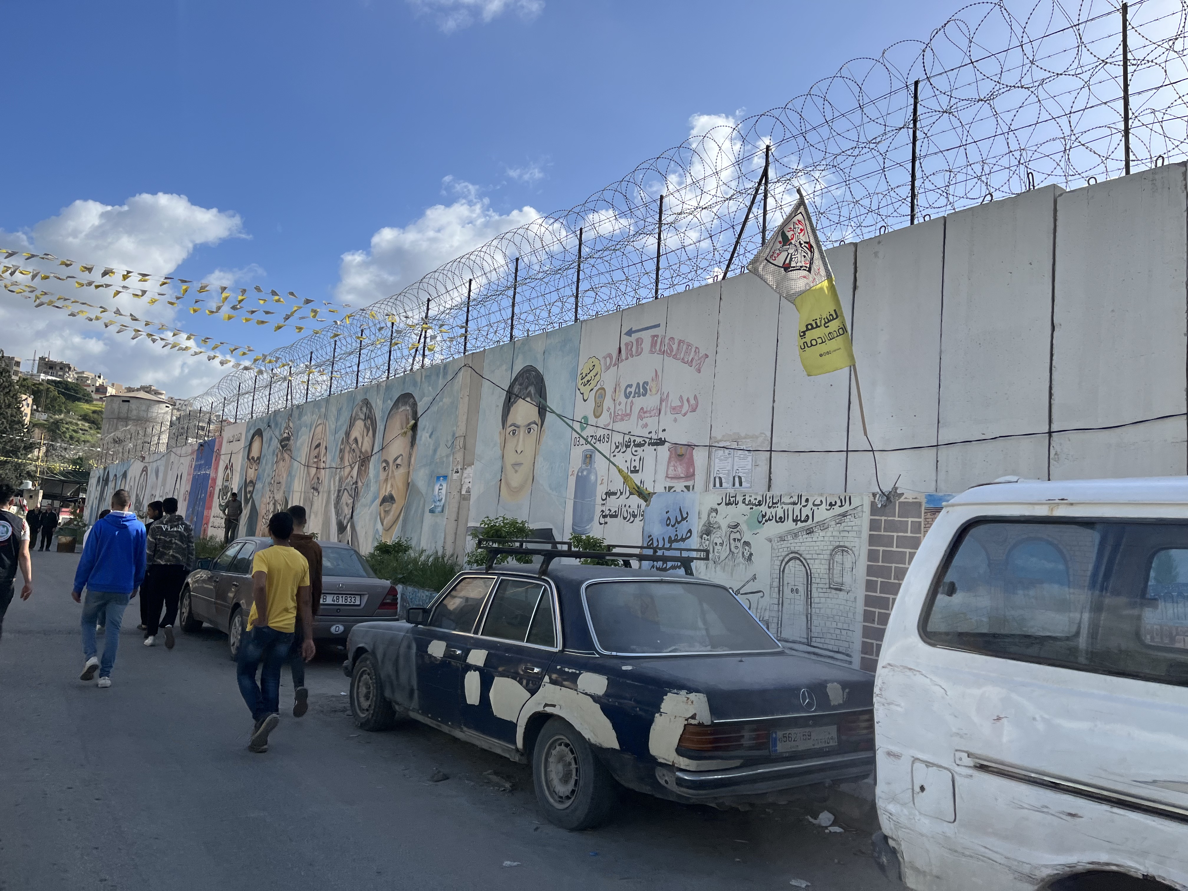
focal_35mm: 26
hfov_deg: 67.3
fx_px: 892
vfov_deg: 53.1
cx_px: 594
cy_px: 446
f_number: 1.6
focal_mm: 5.1
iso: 50
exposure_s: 1/4310
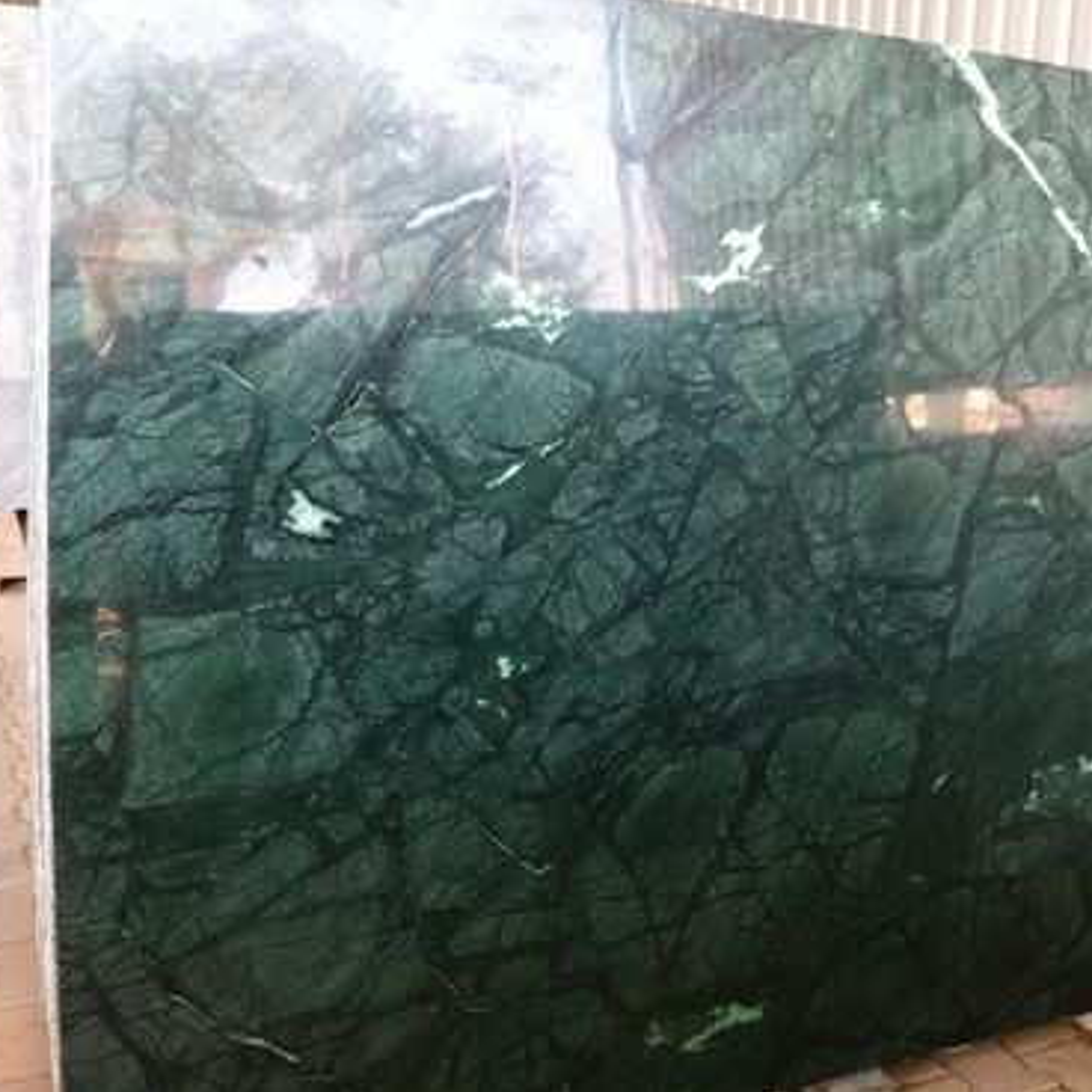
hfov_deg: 39.7
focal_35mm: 42
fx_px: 1499
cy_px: 545
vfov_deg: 40.0
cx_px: 697
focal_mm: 3.85
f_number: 2.8
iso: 80
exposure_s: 1/30
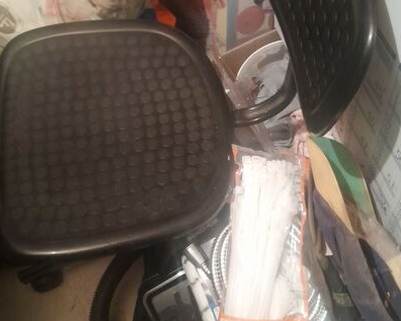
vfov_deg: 36.4
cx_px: 191
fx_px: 487
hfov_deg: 44.8
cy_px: 136
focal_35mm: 41
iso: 1000
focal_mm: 3.98
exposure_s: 1/10
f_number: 1.8
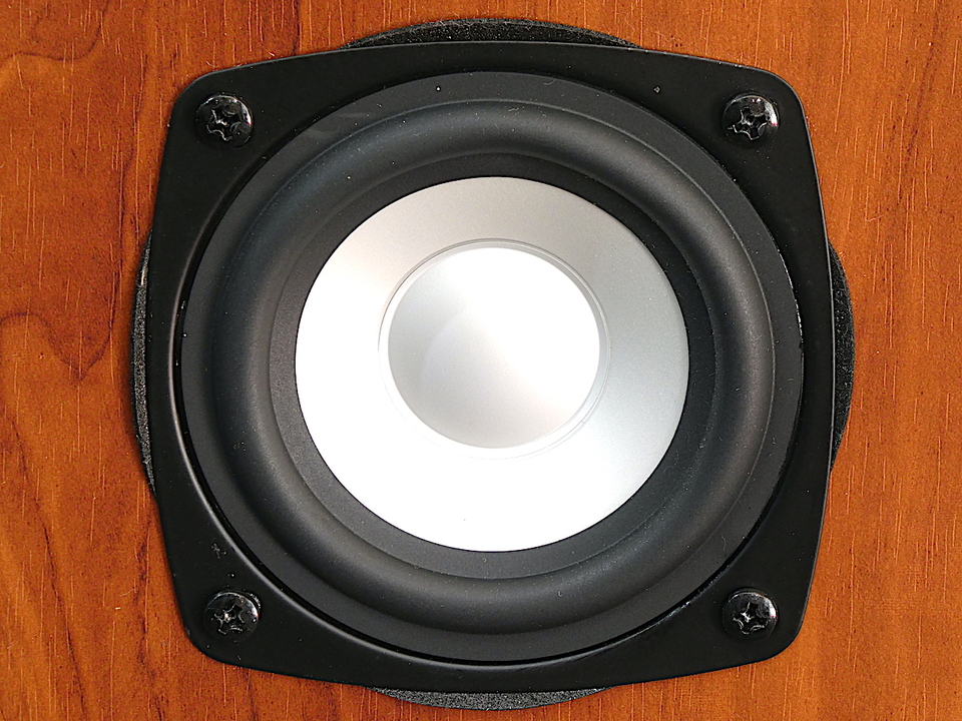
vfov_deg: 5.6
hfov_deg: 7.5
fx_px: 7365
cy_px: 360
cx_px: 481
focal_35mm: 265
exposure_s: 1/13
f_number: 5.6
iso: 200
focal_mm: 47.5
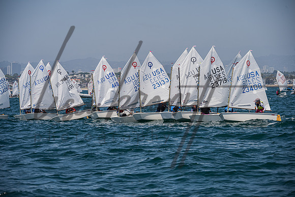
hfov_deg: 13.2
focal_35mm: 155
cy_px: 98
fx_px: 1270
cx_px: 148
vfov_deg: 8.9
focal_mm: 155
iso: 250
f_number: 7.6
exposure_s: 1/1250
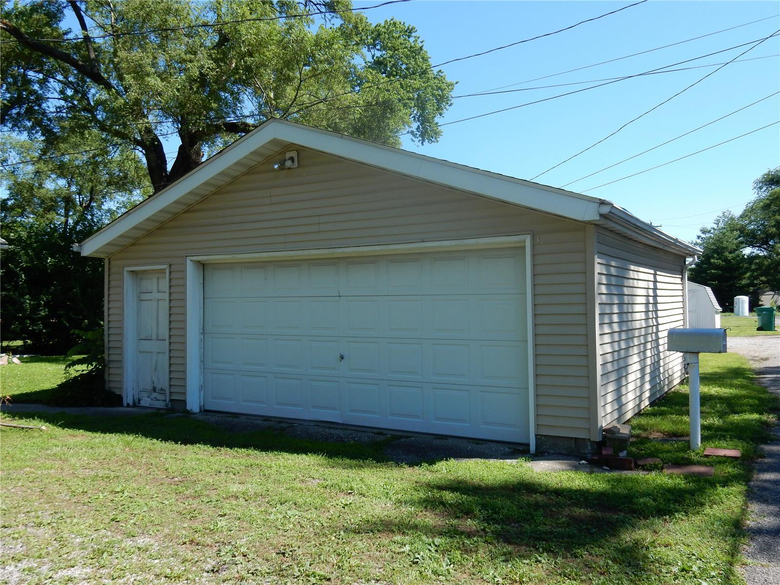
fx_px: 676
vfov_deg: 46.8
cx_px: 390
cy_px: 292
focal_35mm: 30
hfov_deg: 60.0
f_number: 4
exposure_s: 1/640
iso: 125
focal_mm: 5.4
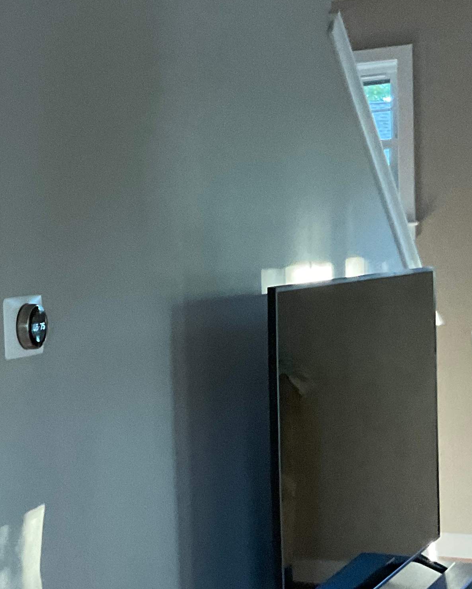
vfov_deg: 24.7
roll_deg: +3.2
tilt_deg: -3.8
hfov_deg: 18.8
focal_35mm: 77
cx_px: -105
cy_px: 359
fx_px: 1344
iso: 200
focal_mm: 3
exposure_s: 1/60
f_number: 1.8
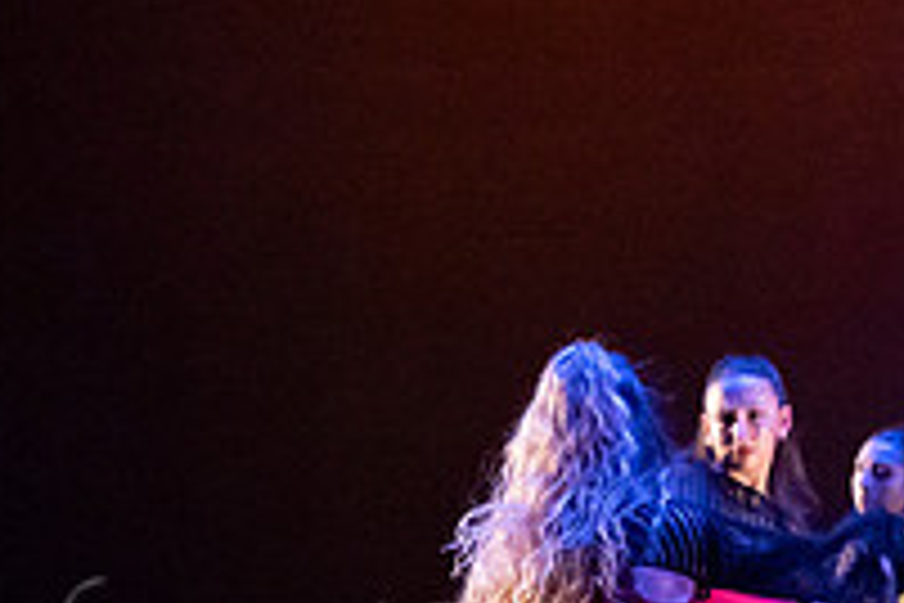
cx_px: 637
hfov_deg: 7.9
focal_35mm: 260
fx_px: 6528
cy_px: 727
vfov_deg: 5.3
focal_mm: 75
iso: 4000
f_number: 3.5
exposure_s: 1/320
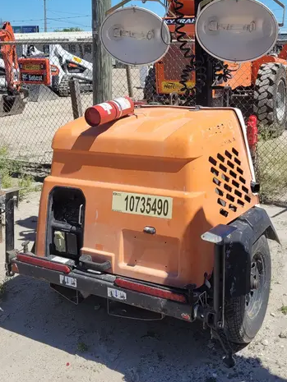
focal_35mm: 41
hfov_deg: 34.9
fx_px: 453
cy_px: 111
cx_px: 186
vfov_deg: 44.7
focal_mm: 5.4
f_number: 1.8
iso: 40
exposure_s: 1/2897
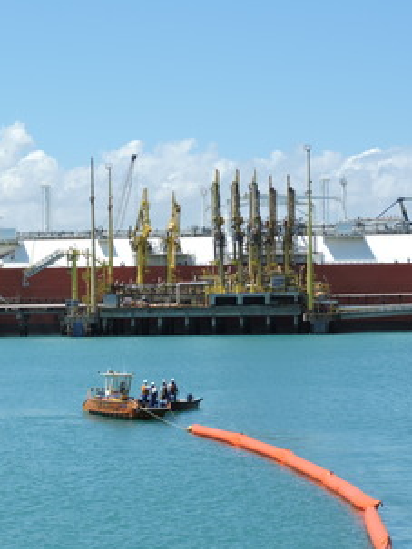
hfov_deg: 15.4
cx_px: 44
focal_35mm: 95
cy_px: 319
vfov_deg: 20.6
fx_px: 1509
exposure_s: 1/1000
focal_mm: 10.7
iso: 100
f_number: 3.7
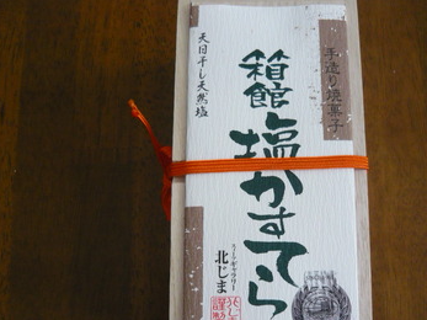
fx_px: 493
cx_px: 252
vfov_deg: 35.8
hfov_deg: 46.6
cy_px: 193
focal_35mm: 40
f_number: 2.8
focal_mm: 5.5
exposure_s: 1/30
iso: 400
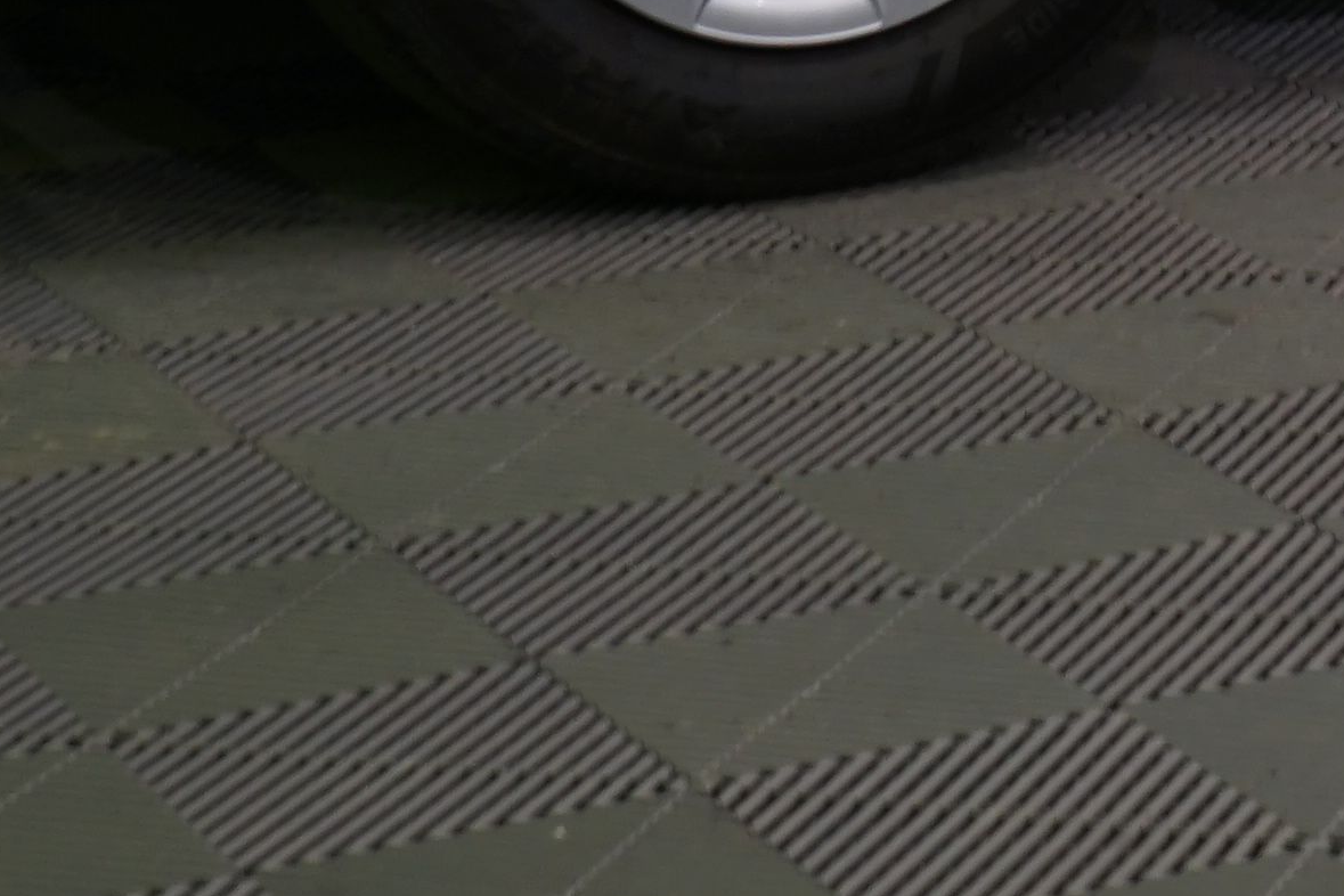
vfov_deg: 7.5
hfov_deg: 11.6
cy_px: -1152
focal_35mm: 173
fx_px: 6458
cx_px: 1752
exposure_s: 1/30
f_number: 5.6
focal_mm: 34
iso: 400
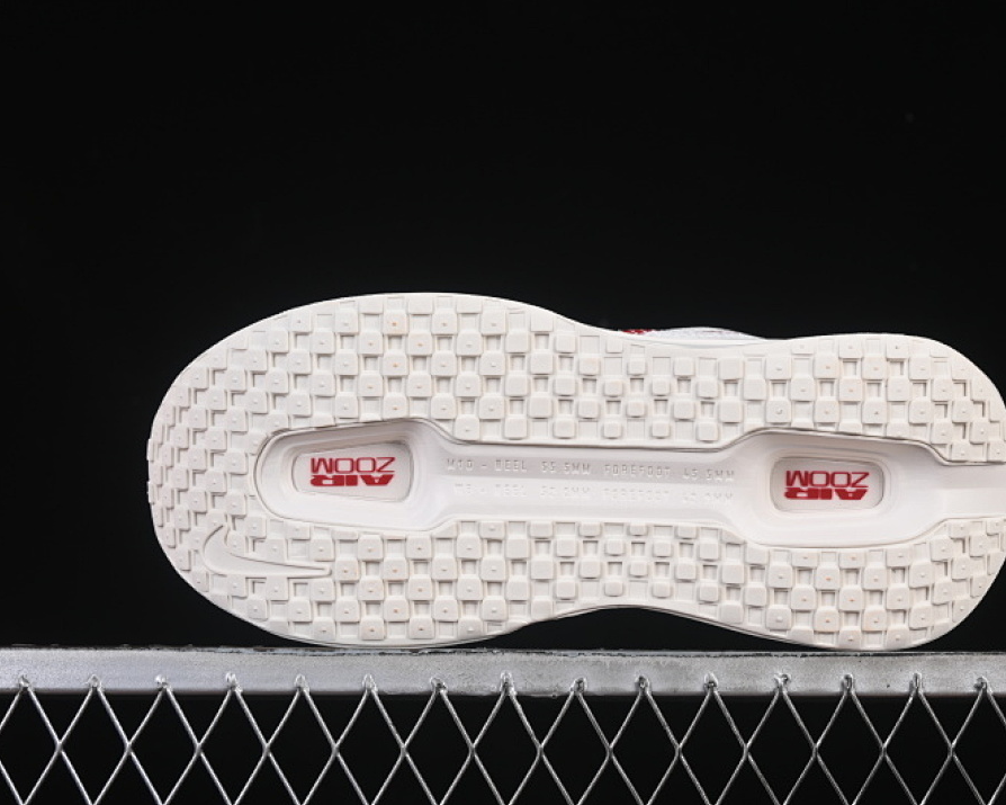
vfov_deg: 18.1
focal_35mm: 85
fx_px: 2530
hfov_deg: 22.5
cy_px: 403
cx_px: 587
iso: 160
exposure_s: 1/100
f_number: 8
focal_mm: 50
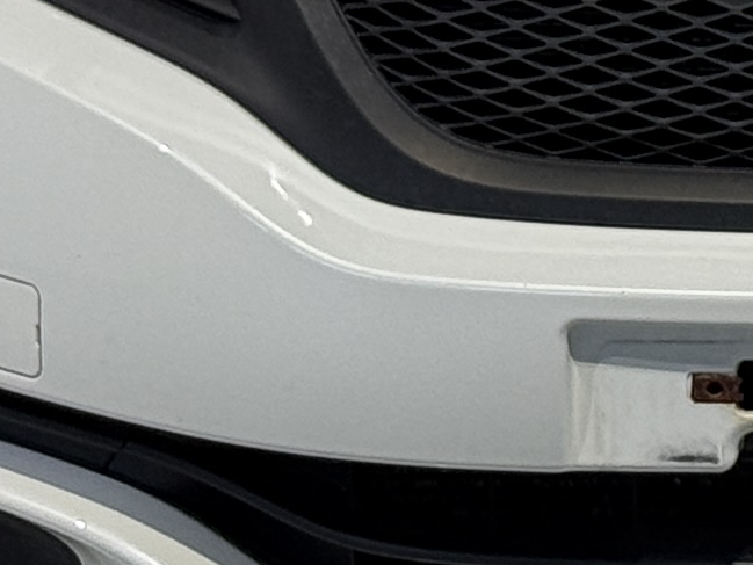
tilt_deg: -10.0
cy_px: -316
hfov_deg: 6.6
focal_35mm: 298
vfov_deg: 4.9
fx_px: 6484
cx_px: 939
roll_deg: -0.4
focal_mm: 6.76
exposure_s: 1/60
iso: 64
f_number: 1.78
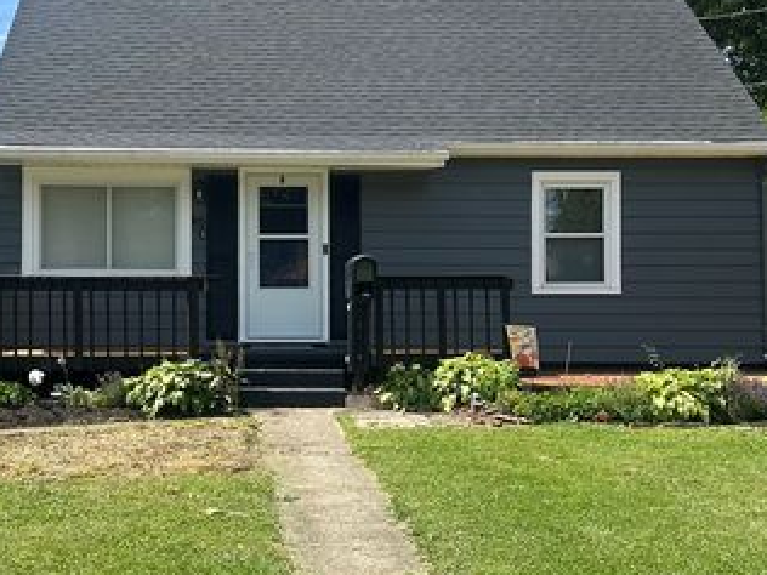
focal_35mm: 38
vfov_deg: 37.7
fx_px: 842
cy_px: 249
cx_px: 272
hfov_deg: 48.4
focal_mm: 6.86
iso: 80
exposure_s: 1/2732
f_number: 1.78
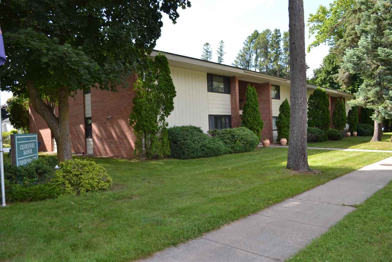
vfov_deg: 47.9
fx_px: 294
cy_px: 131
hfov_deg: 67.4
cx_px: 196
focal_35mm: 27
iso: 100
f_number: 4.5
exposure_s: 1/200
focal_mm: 18
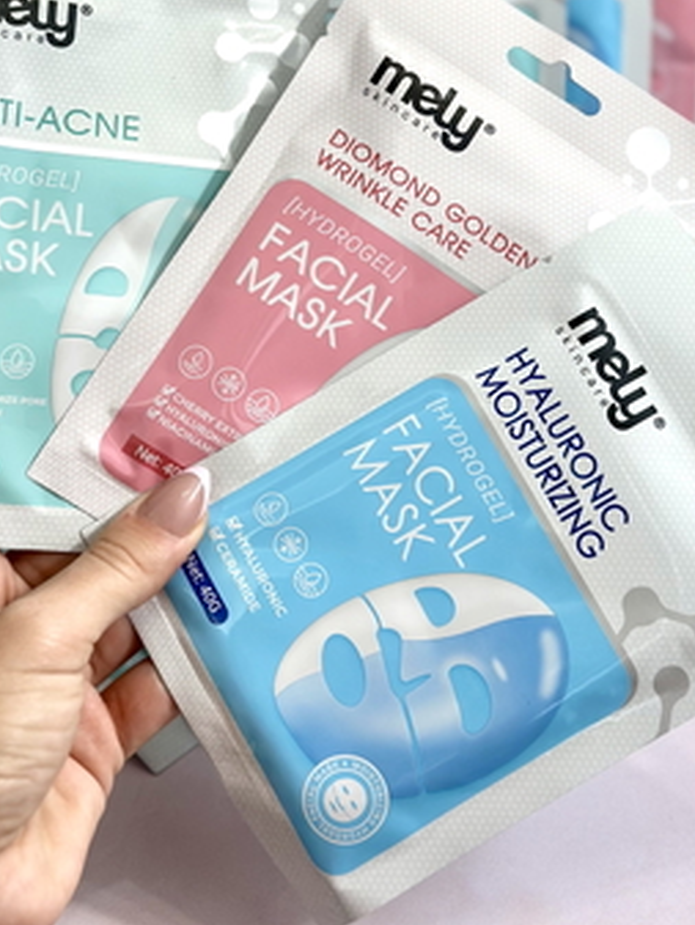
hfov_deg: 19.4
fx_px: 2033
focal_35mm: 76
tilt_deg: -32.6
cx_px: 363
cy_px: 204
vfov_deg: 25.3
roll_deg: -0.4
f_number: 1.78
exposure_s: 1/124
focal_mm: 6.86
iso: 64
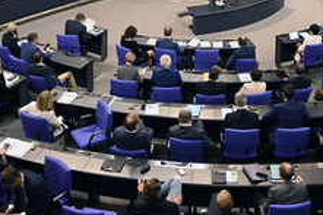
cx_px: 186
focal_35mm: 49
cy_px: 53
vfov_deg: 27.1
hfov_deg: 40.3
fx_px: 439
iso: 6400
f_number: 4
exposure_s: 1/320
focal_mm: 24
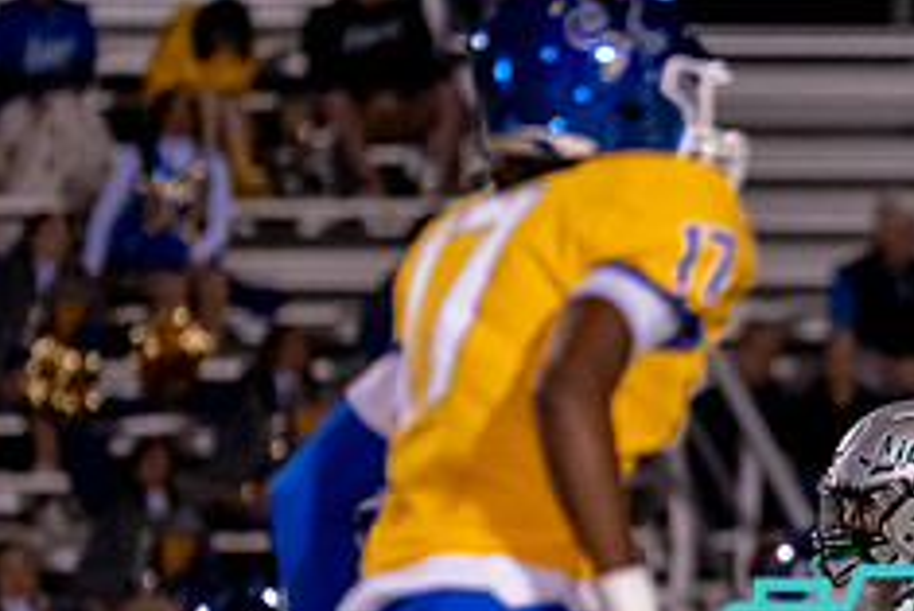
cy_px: 607
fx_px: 20196
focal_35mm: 795
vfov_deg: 1.7
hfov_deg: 2.6
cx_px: 1048
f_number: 2.8
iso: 3200
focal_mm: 200
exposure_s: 1/1000
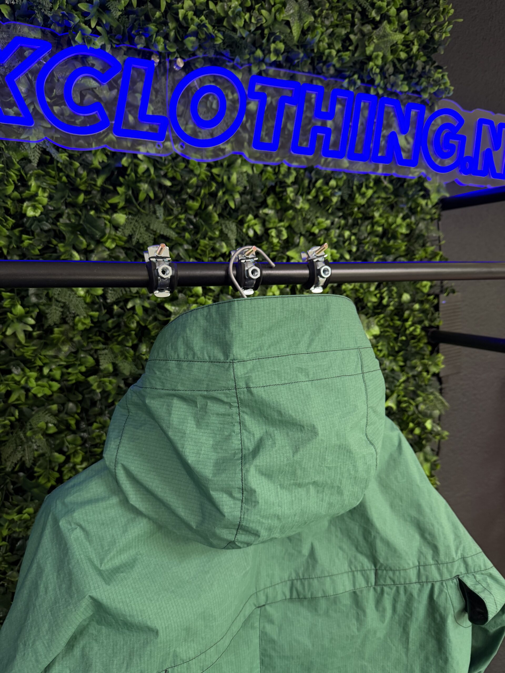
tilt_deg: -6.8
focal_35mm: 24
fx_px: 467
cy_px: 336
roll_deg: +0.3
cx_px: 252
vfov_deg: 71.6
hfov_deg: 56.8
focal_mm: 6.76
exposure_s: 1/63
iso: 160
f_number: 1.78
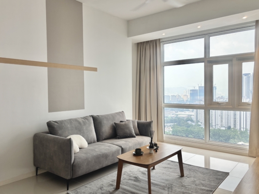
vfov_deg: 53.1
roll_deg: -1.0
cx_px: 130
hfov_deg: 67.3
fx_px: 195
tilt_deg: -2.1
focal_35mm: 26
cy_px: 97
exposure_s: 1/121
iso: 64
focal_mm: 5.96
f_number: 1.6
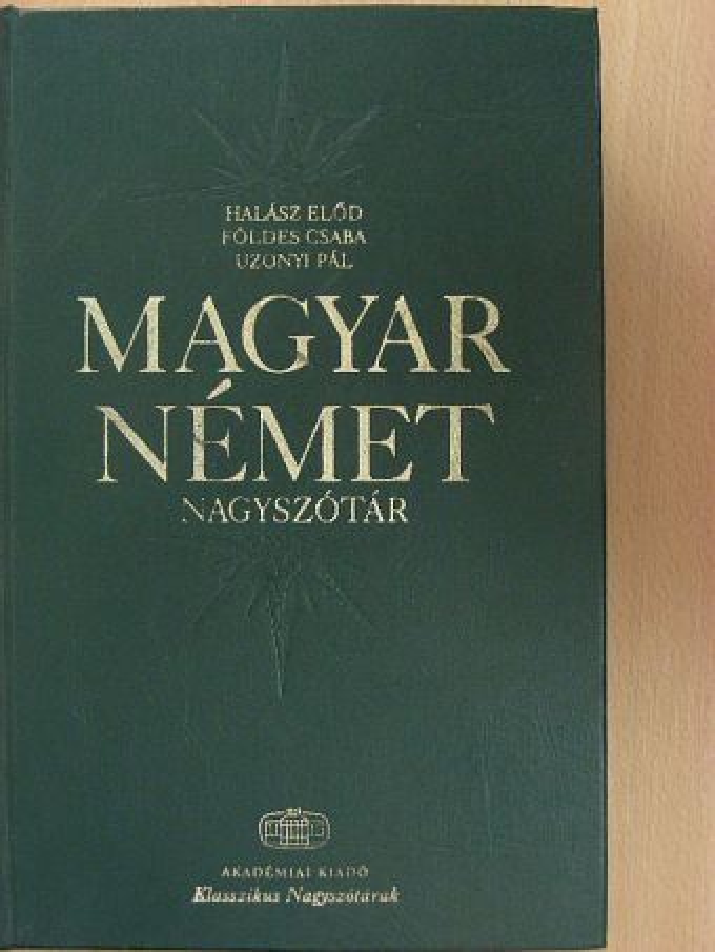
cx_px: 358
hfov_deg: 30.3
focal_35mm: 48
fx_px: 1321
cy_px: 476
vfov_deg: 39.6
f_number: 3.5
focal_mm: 8
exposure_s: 1/13.6
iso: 200
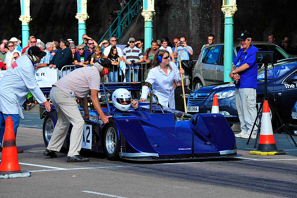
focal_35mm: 200
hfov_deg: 10.3
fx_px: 1649
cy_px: 99
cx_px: 148
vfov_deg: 6.9
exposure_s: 1/640
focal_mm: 200
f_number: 10
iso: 400
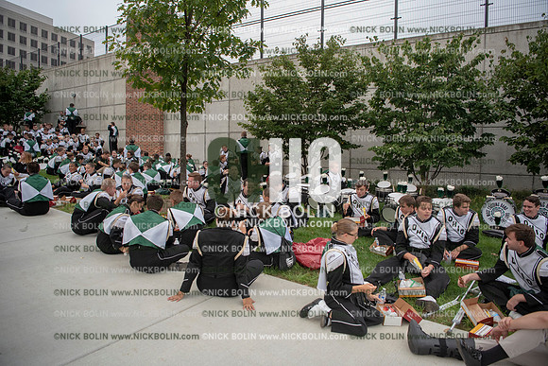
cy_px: 183
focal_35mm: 24
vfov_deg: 53.2
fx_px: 365
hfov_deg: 73.7
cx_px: 274
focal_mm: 24
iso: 1250
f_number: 2.8
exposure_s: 1/4000
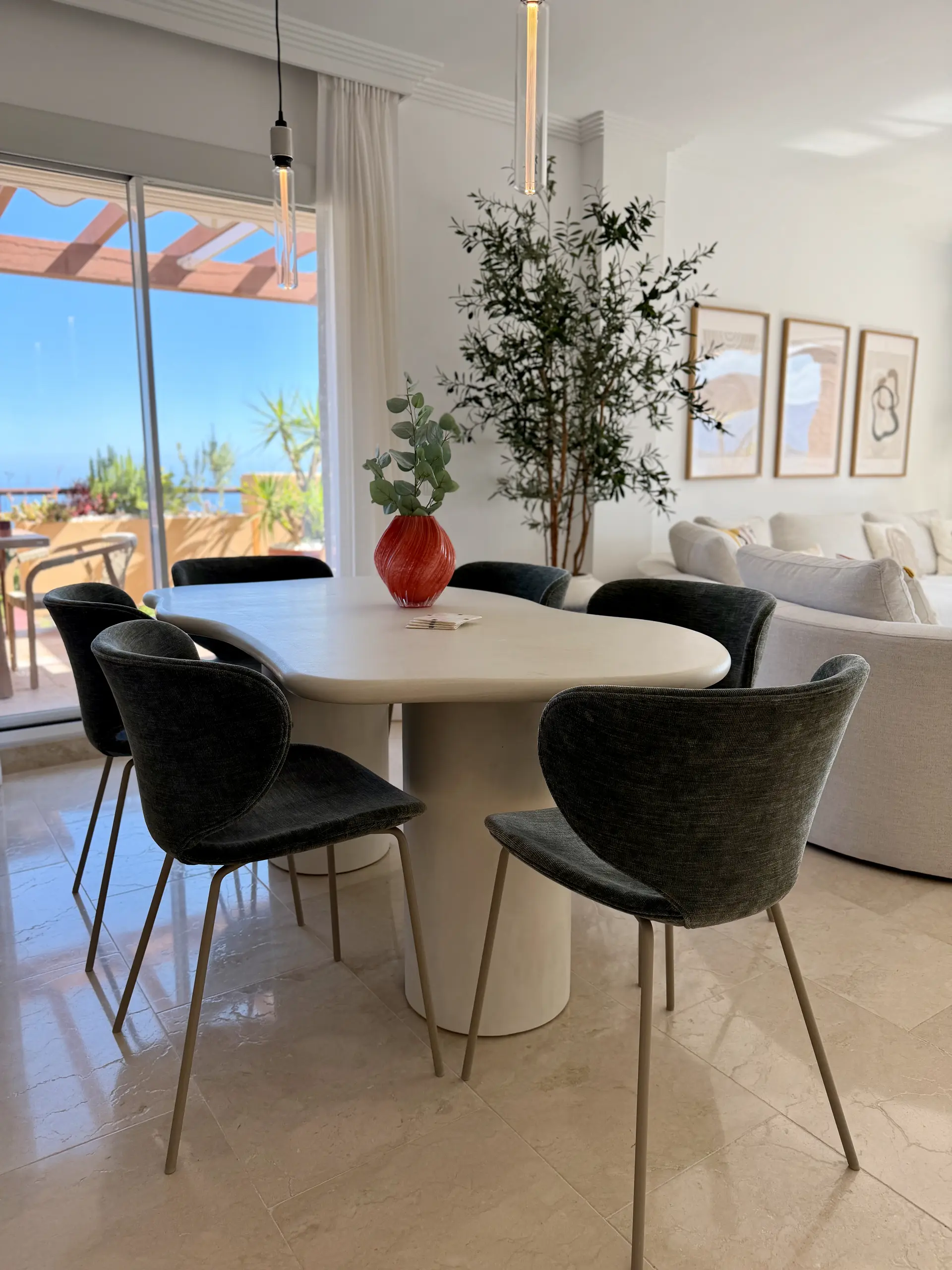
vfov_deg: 71.6
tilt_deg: -10.0
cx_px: 476
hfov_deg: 56.8
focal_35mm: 24
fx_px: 880
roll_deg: +1.0
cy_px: 635
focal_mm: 6.76
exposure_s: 1/401
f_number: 1.78
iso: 100
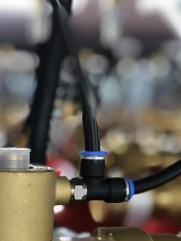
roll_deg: -1.2
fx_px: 823
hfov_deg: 12.5
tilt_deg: -9.8
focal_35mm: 118
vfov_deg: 16.4
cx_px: 22
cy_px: 237
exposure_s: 1/30
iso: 125
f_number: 2.8
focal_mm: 6.6
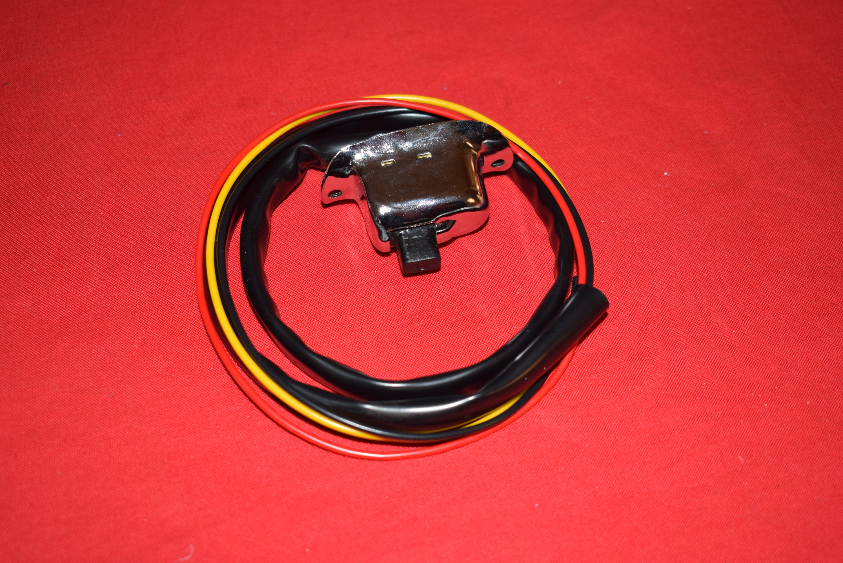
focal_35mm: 54
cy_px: 282
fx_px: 1265
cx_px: 422
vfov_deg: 25.1
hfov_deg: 36.8
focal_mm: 36
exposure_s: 1/200
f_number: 5.6
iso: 400
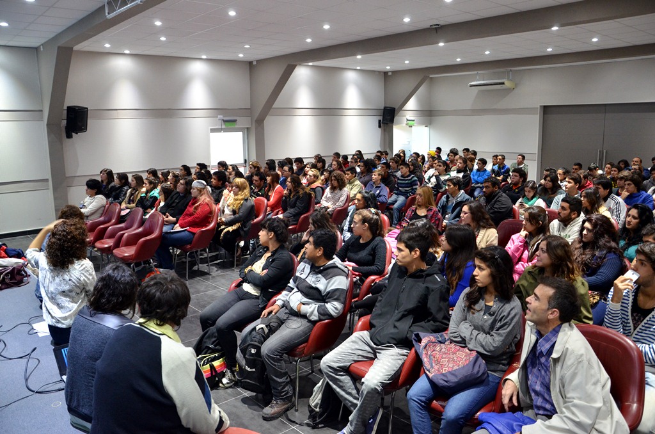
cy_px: 217
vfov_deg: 47.7
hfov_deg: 67.5
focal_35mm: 27
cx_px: 328
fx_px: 490
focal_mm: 18
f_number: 3.5
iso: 1100
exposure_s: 1/30
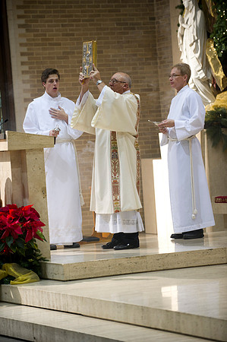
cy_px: 171
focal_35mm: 150
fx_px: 1422
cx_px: 114
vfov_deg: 13.7
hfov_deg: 9.1
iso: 1600
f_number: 2.8
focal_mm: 150
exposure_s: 1/80
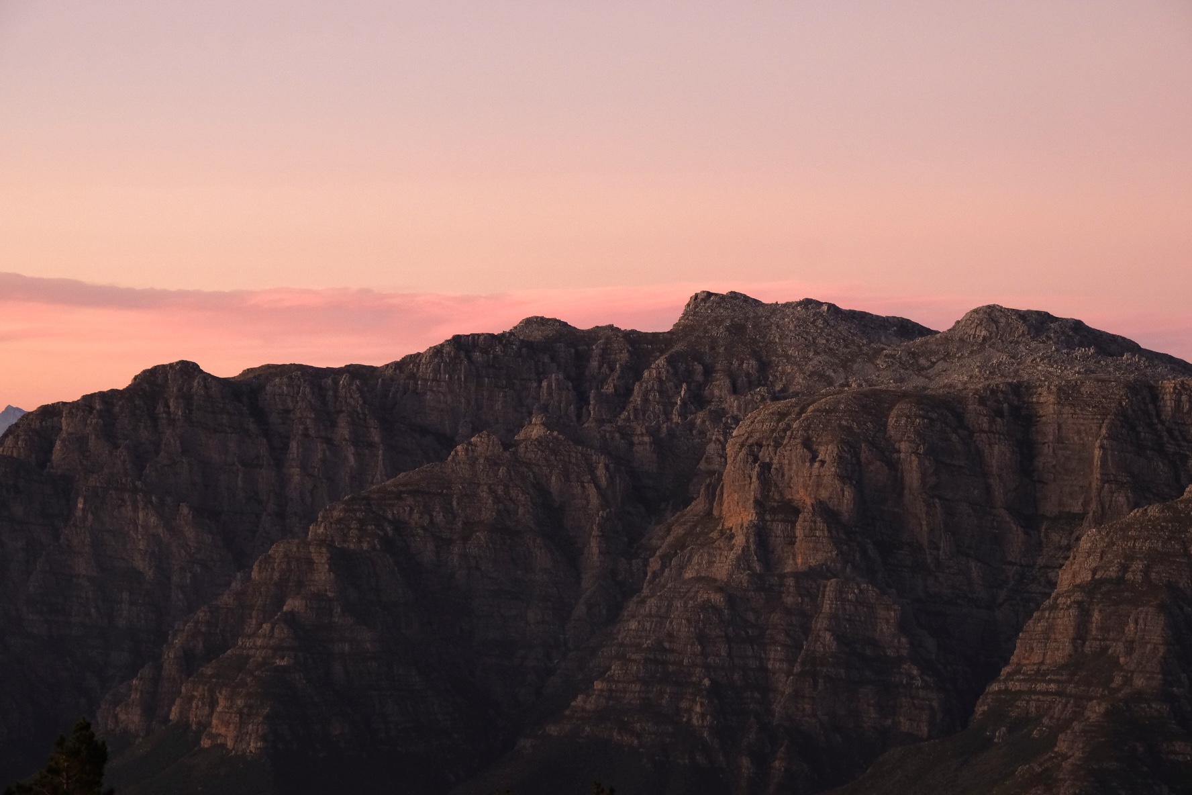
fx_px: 2516
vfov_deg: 17.9
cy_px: 398
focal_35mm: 76
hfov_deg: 26.7
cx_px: 596
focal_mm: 50.5
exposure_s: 1/100
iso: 2000
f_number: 8
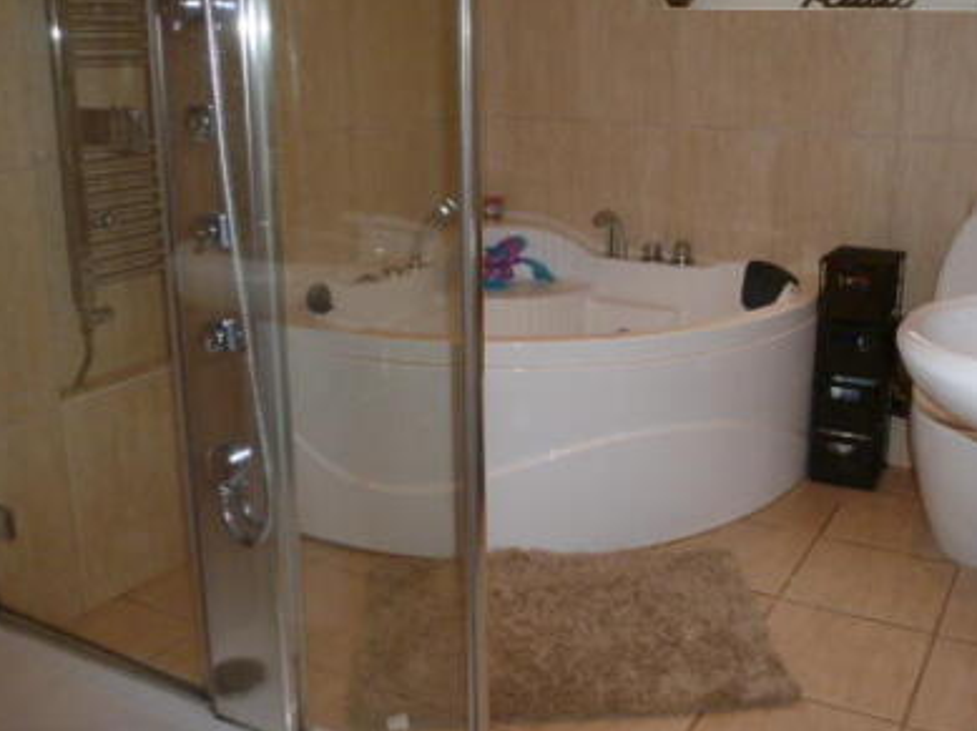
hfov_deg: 51.0
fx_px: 1015
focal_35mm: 36
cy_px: 298
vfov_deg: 39.5
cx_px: 599
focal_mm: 4.3
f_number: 3.3
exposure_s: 1/60
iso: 250
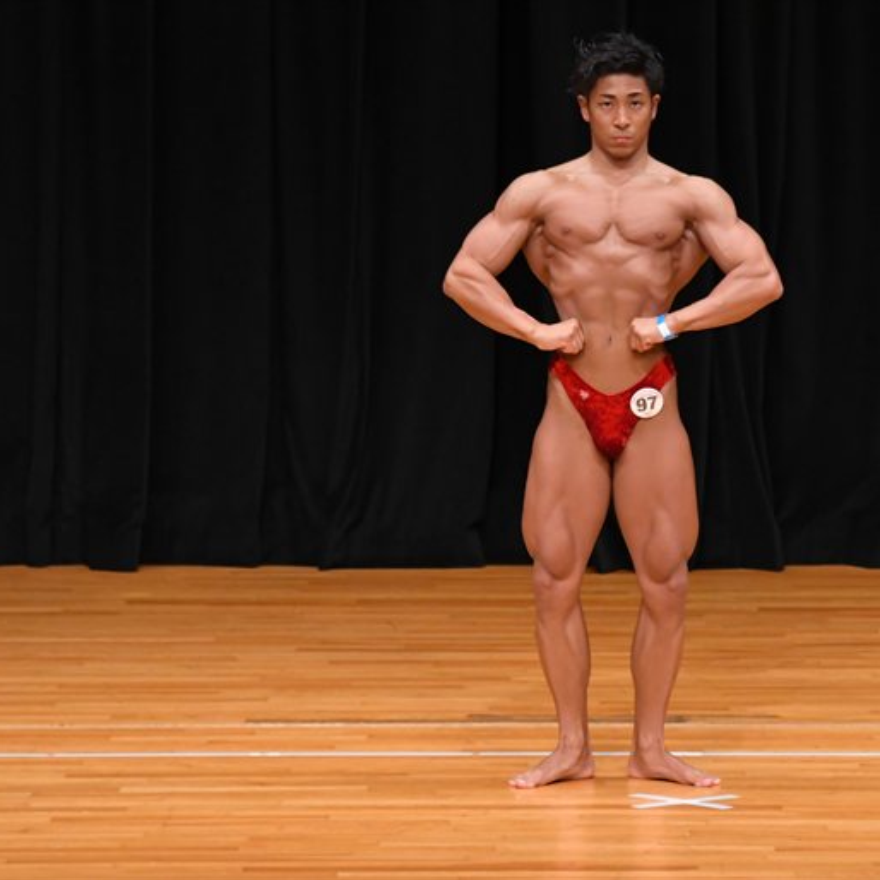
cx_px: 615
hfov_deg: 5.1
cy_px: 440
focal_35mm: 346
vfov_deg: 5.1
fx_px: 9951
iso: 3200
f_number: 5.6
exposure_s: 1/400
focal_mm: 180
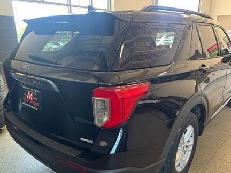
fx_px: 187
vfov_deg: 49.6
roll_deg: -0.1
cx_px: 119
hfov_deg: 63.4
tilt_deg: -19.0
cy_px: 98
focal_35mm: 28
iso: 125
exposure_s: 1/60
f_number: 1.78
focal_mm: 6.76
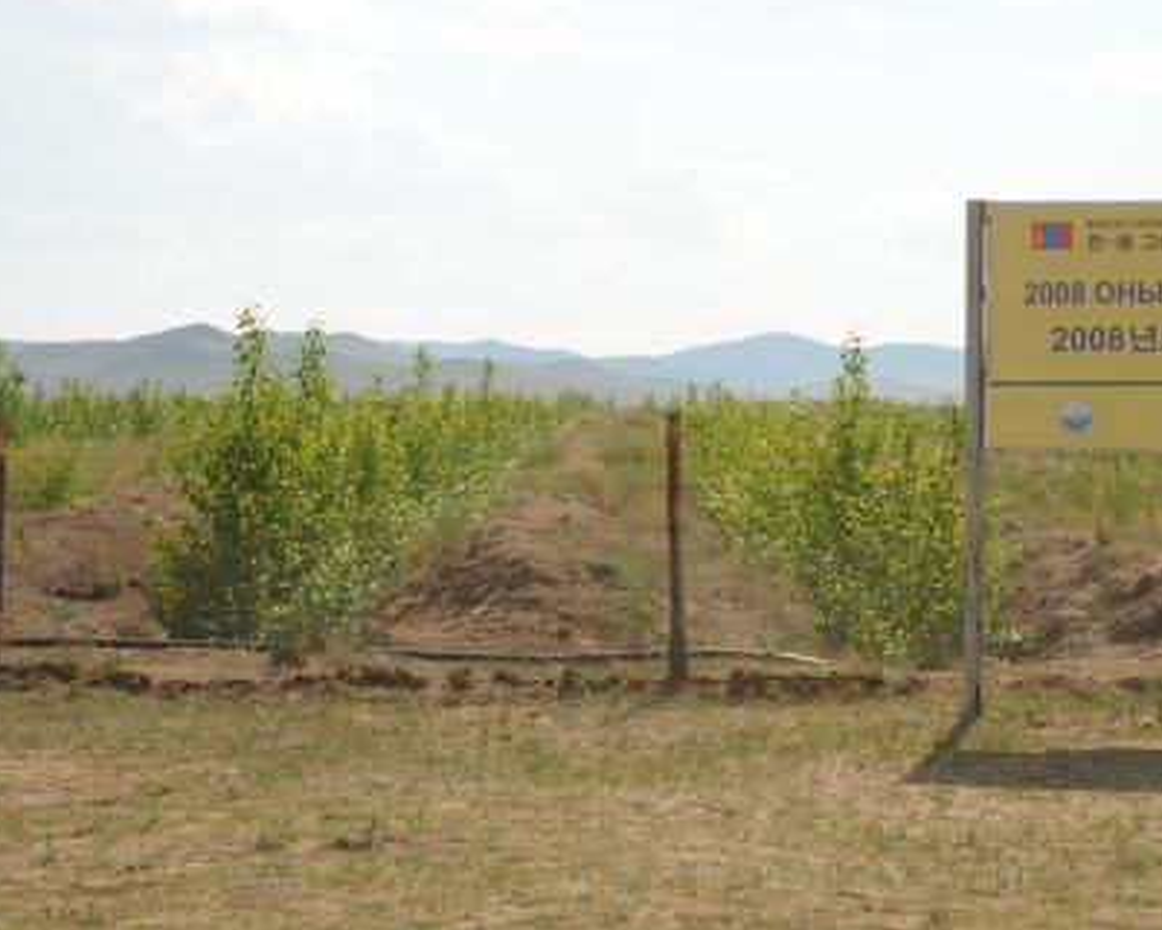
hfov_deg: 19.3
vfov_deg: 15.5
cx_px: 735
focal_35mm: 99
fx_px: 3405
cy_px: 424
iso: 200
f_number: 11
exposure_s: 1/250
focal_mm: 65
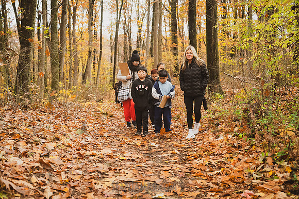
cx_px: 150
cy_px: 100
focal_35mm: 37
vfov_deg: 35.5
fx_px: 311
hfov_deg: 51.4
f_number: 4
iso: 6400
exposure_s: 1/250
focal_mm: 37
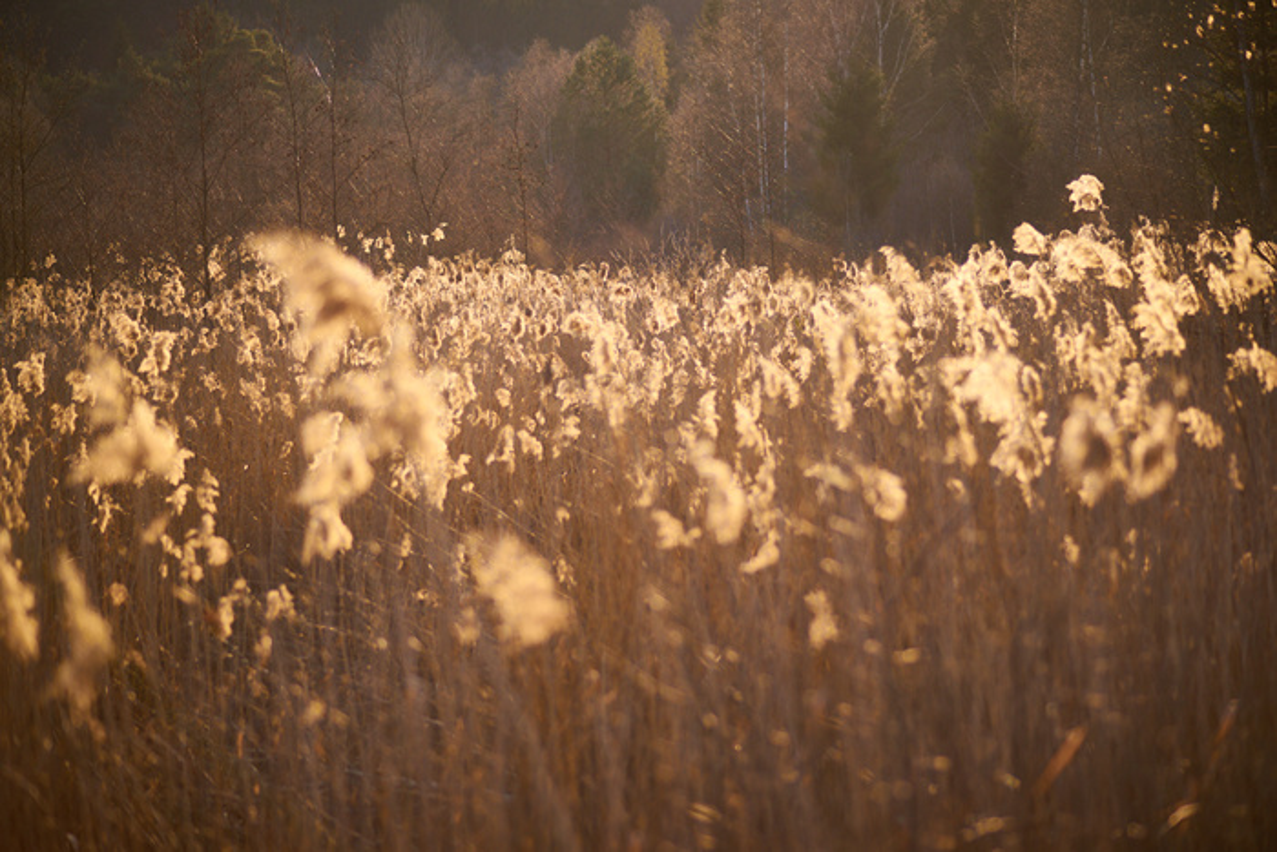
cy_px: 426
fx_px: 3548
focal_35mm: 100
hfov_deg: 20.4
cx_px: 638
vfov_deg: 13.7
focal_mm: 100
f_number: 2.8
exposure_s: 1/1500
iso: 200
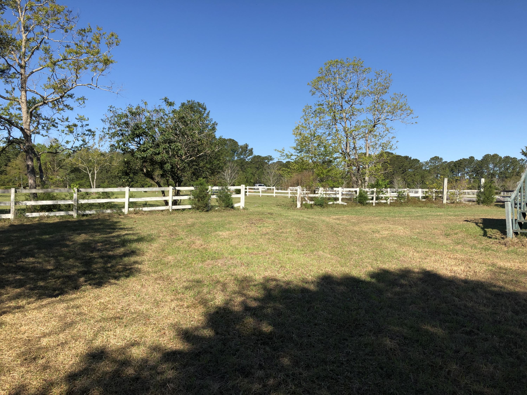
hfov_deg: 63.4
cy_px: 198
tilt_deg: -1.1
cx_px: 264
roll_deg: -1.6
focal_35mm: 28
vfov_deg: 49.7
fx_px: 426
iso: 20
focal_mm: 3.99
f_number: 1.8
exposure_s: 1/1919
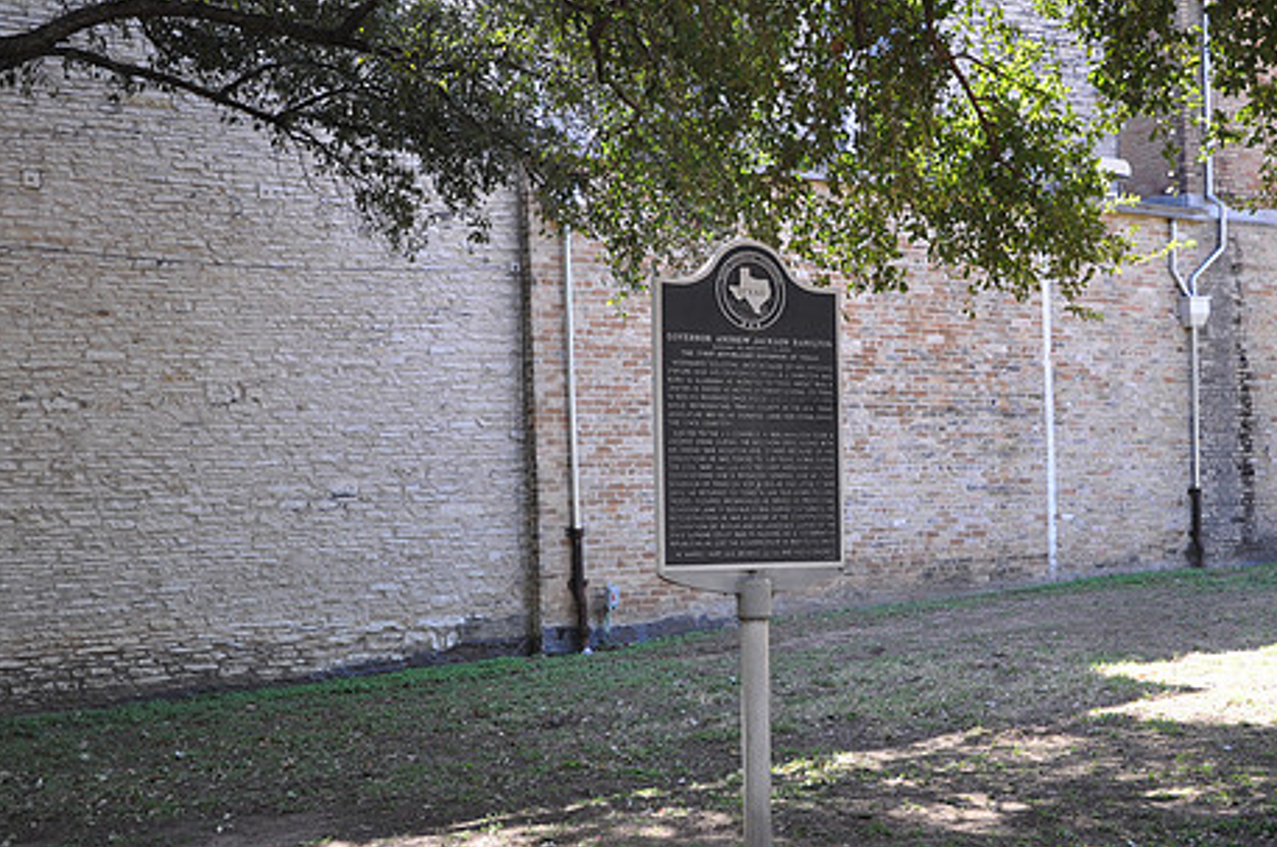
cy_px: 502
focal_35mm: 48
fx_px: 1687
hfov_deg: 41.3
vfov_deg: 28.1
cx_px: 740
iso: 400
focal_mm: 25
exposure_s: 1/80
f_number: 4.5
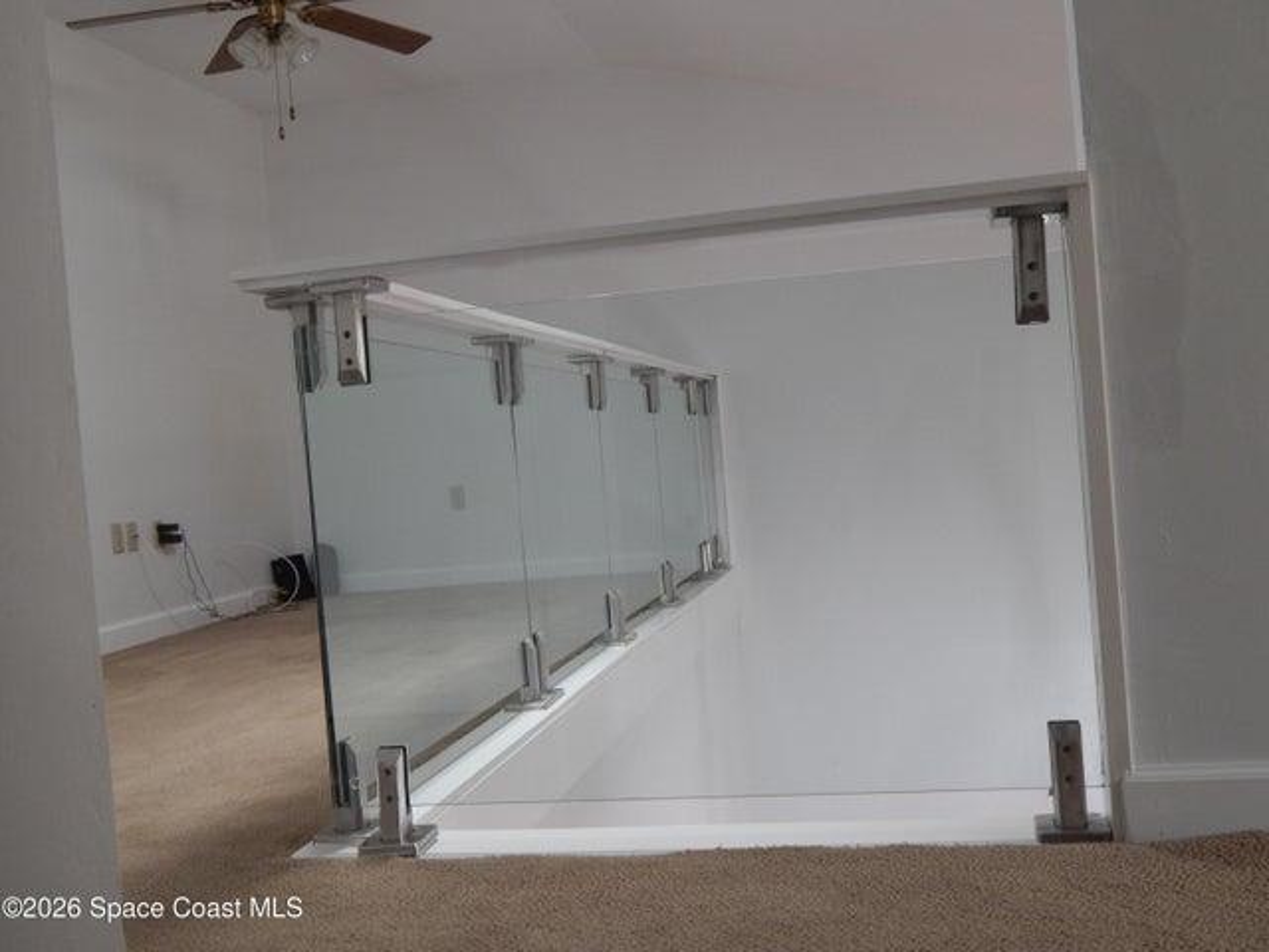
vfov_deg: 37.7
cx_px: 634
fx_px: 1393
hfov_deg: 49.0
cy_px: 476
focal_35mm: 38
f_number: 3.4
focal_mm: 6.8
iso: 220
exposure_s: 1/30
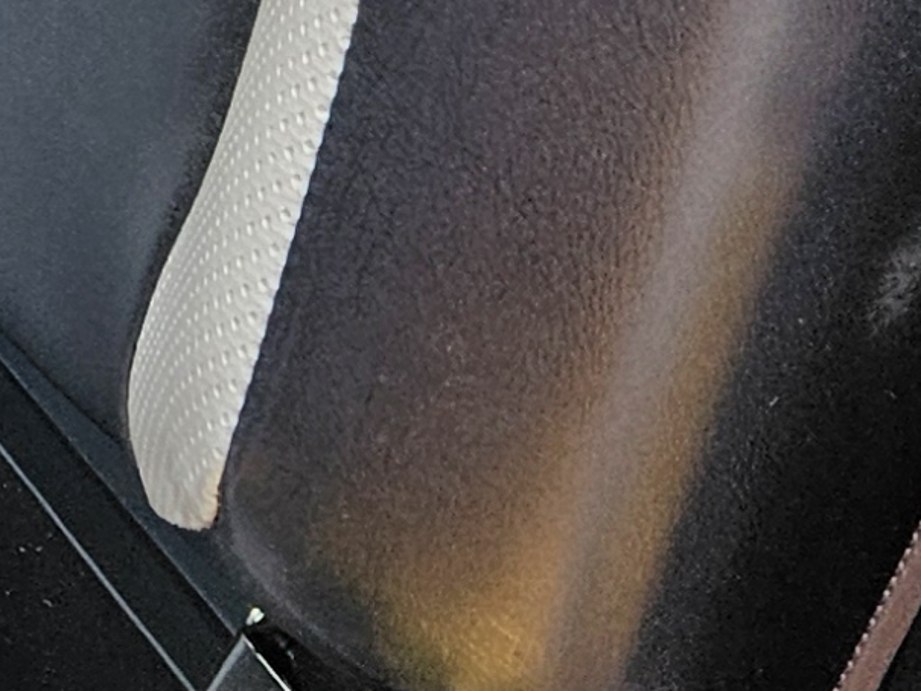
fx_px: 4045
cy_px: -709
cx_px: -1088
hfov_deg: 11.4
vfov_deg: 9.2
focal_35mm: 152
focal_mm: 5.4
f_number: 1.8
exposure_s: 1/180
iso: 50
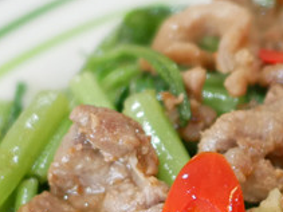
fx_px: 1103
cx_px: 313
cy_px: 289
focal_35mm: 135
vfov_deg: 10.7
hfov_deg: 14.3
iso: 1000
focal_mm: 15
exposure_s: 1/60
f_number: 1.7
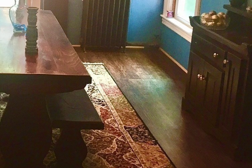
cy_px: 34
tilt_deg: -12.4
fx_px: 462
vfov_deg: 20.4
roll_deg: -2.5
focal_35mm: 66
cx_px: 16
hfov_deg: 29.0
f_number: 2.2
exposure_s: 1/30
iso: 100
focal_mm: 4.15
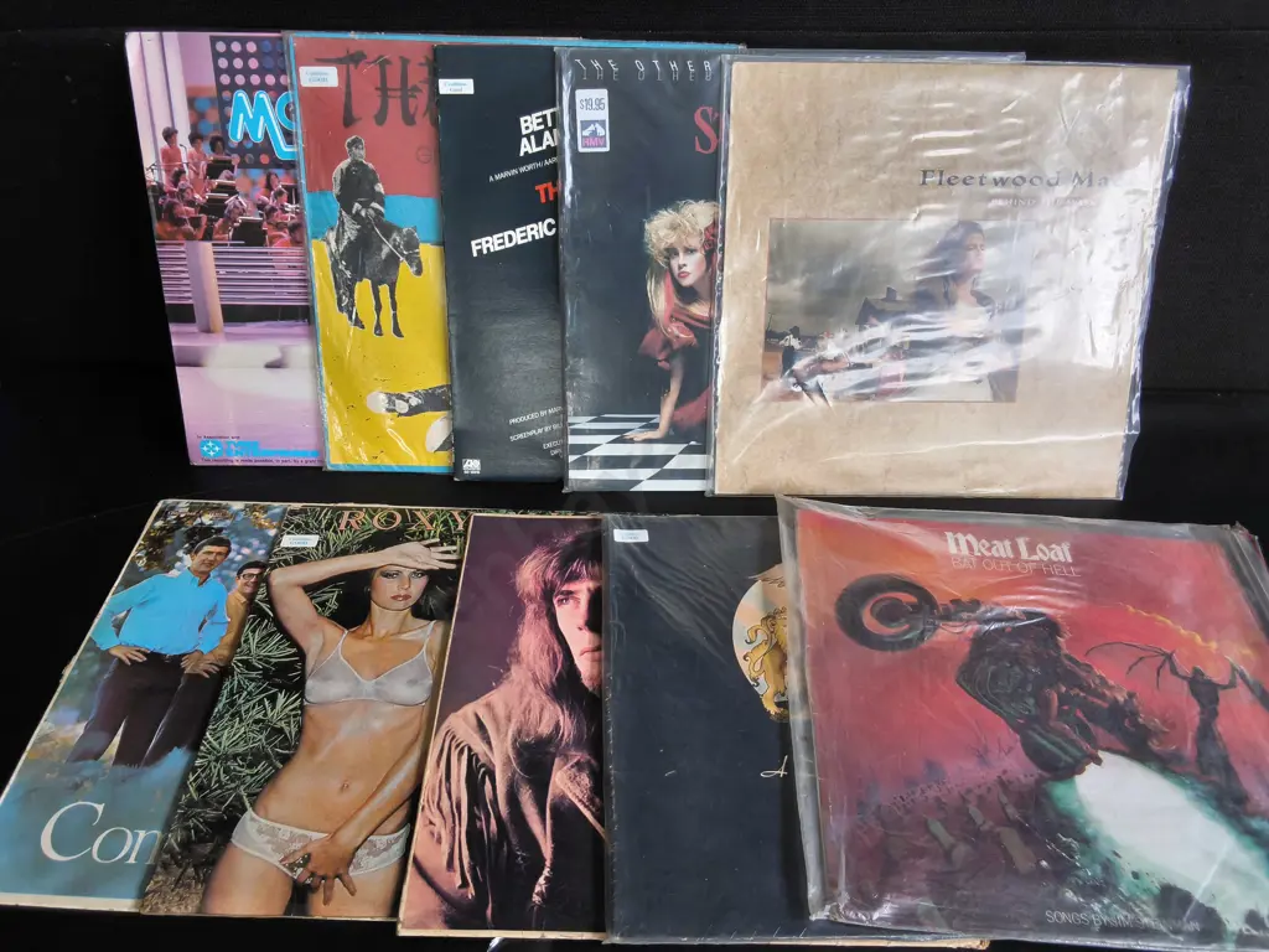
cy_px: 476
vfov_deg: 51.4
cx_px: 634
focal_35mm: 27
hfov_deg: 65.3
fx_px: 990
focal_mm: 2.87
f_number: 2
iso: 32
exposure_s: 1/137
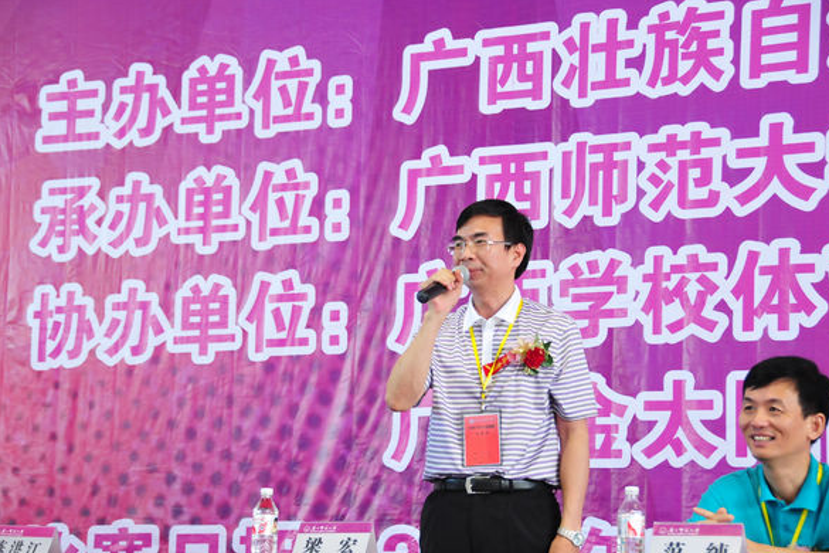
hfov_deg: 23.6
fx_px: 1980
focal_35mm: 86
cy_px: 279
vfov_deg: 15.9
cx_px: 412
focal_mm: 56
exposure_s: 1/80
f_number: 4.8
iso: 1600
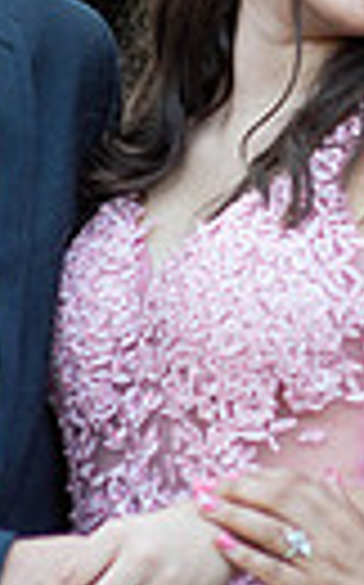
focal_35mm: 386
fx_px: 6140
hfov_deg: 3.4
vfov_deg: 5.4
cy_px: 171
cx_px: 346
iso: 250
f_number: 2
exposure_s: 1/500
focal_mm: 85
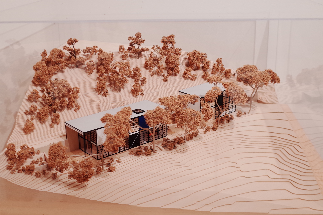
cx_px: 162
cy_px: 108
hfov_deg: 41.9
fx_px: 421
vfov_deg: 28.6
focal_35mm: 47
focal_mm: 18.3
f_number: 2.8
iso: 400
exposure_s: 1/45
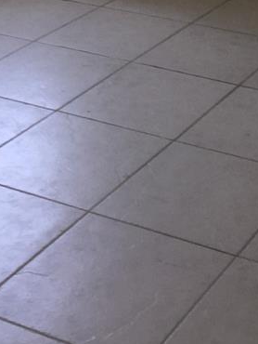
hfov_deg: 15.4
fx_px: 933
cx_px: 264
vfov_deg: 19.8
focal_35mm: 94
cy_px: -54
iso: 32
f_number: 2.2
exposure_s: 1/48
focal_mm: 4.15
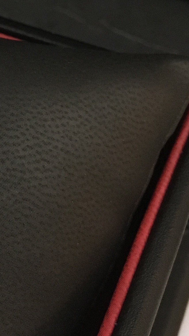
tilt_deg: -44.6
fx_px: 749
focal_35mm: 84
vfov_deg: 24.9
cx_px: -130
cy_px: 66
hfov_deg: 13.2
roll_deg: +2.5
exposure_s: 1/17
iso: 250
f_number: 2.2
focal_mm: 4.15
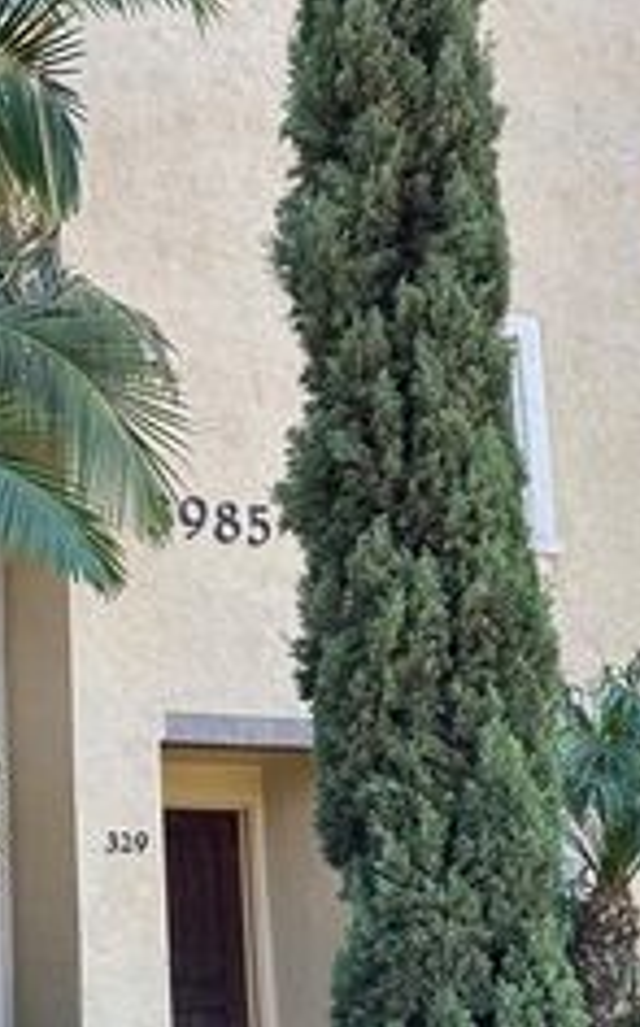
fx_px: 1511
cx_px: -44
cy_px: 738
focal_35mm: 54
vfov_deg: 36.9
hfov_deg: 22.7
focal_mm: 6.86
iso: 80
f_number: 1.78
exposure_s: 1/364
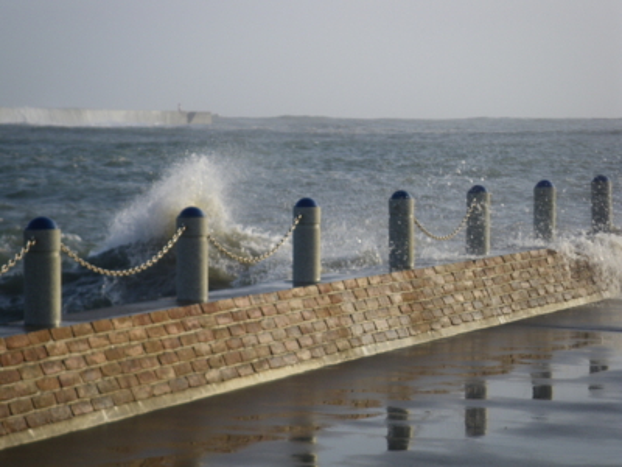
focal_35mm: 140
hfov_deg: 14.1
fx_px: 2516
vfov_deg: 10.6
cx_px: 311
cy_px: 234
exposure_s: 1/250
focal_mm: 25
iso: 64
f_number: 5.5
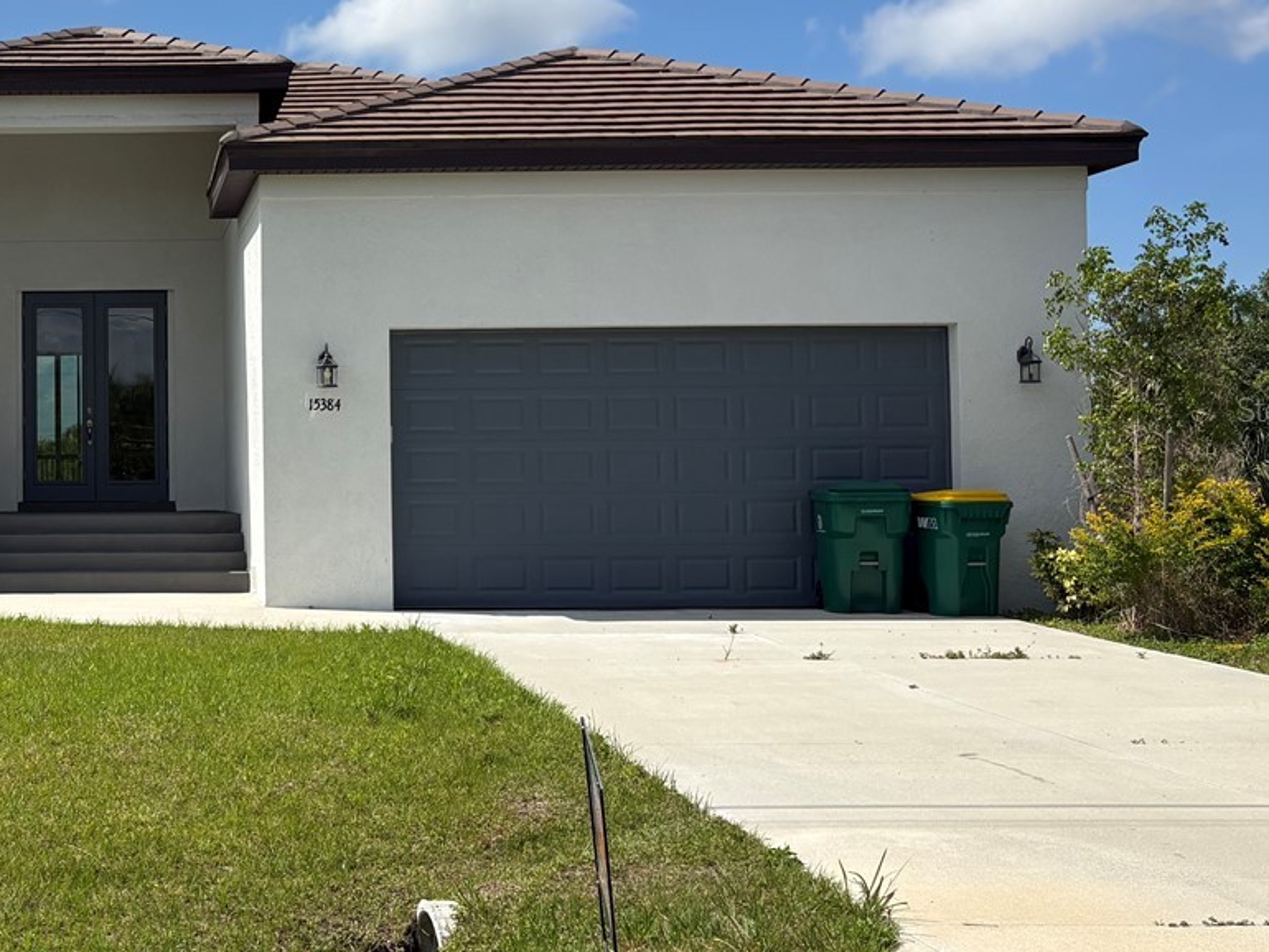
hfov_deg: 33.3
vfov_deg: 27.0
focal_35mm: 54
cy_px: 408
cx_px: 74
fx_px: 1980
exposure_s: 1/5348
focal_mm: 5.96
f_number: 1.6
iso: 50
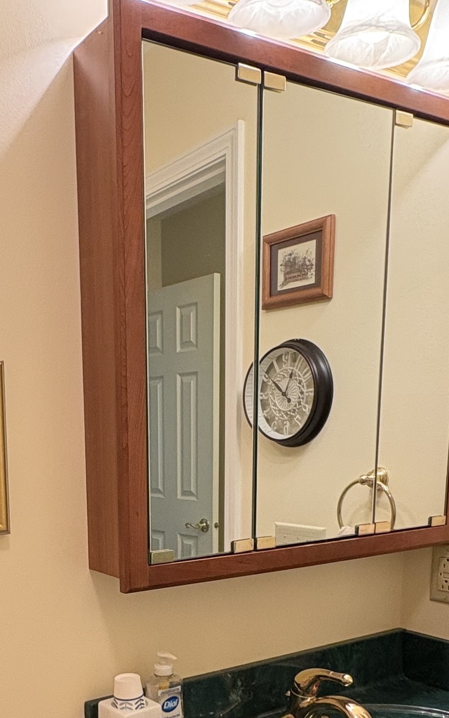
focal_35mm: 37
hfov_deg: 33.5
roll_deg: +2.3
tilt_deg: -11.4
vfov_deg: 49.6
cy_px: 576
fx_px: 724
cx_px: 95
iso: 320
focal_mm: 2.22
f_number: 2.2
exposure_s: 1/60
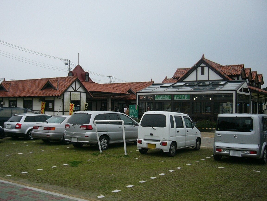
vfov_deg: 36.8
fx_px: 301
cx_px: 126
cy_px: 103
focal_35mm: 39
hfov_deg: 47.8
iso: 50
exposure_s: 1/500
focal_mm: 5.8
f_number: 2.8
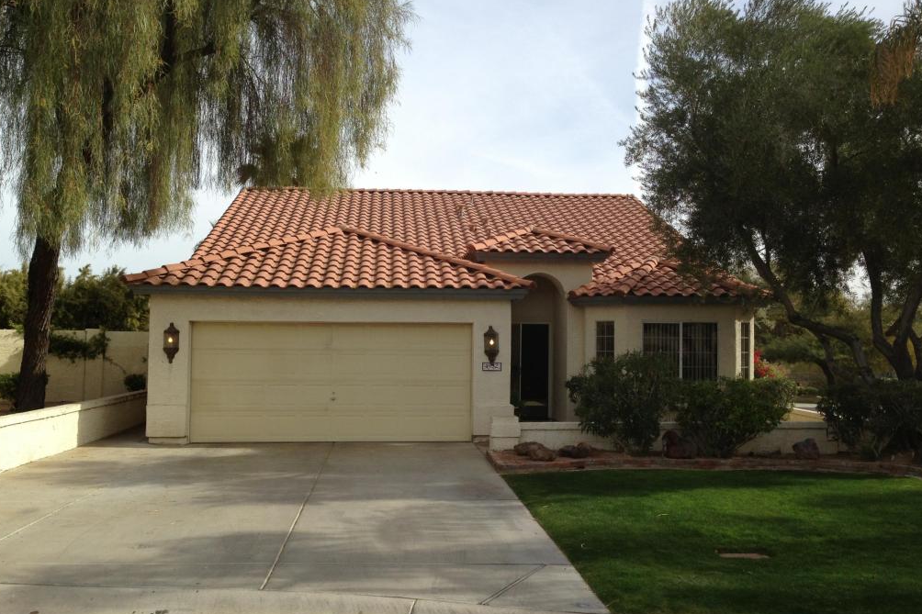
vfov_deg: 37.8
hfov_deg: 54.4
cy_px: 318
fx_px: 896
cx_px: 456
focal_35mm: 35
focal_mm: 4.13
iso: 50
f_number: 2.4
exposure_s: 1/1323
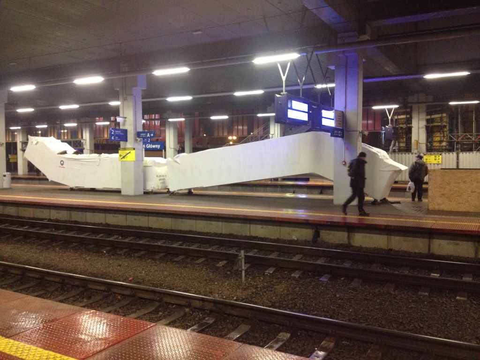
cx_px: 240
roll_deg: -0.1
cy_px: 180
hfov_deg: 52.6
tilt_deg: -4.3
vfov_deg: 40.7
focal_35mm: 35
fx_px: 485
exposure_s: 1/20
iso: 250
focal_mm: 4.28
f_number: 2.4
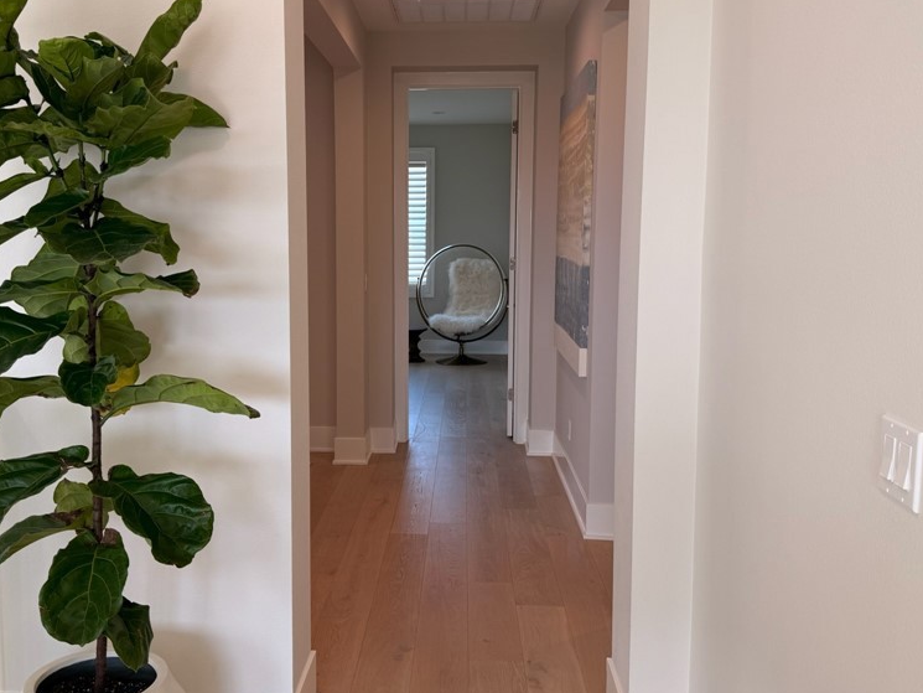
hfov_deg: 55.2
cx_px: 410
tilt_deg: -5.8
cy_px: 324
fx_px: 880
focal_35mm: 33
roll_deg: -0.8
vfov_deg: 42.9
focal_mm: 6.76
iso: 64
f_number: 1.78
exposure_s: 1/121
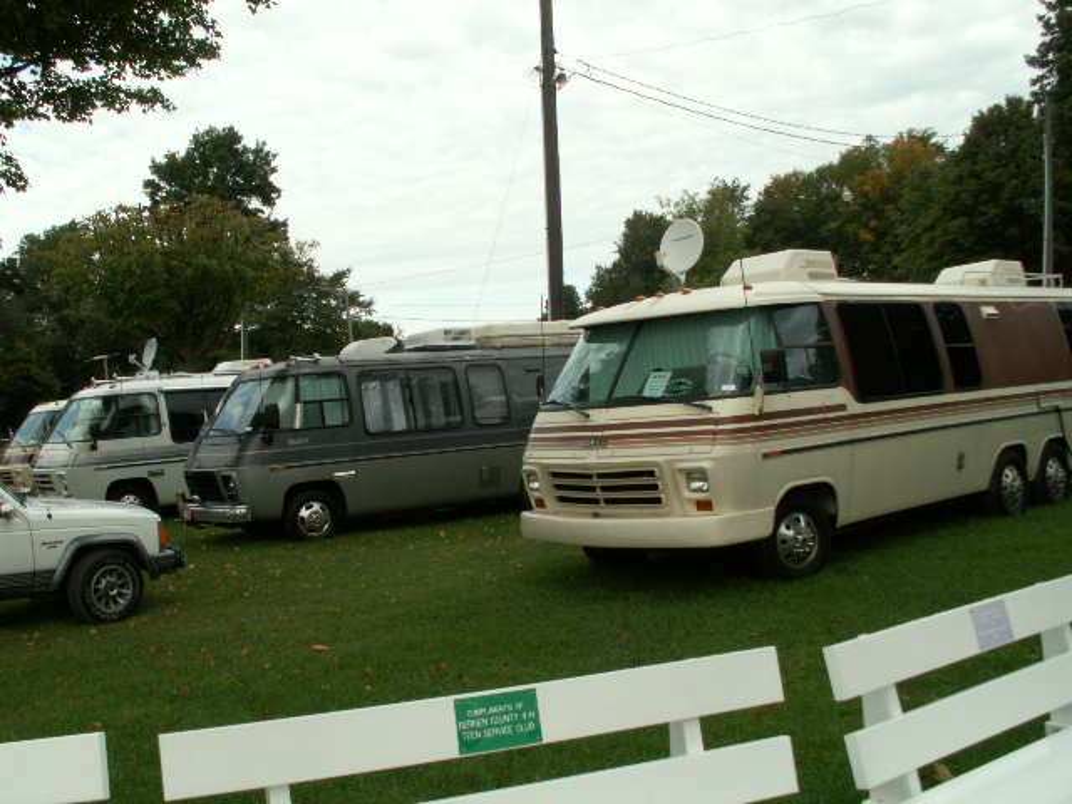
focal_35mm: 35
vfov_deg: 40.7
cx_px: 536
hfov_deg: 52.6
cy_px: 402
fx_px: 1084
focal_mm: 5.86
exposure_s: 1/125
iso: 50
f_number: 5.6
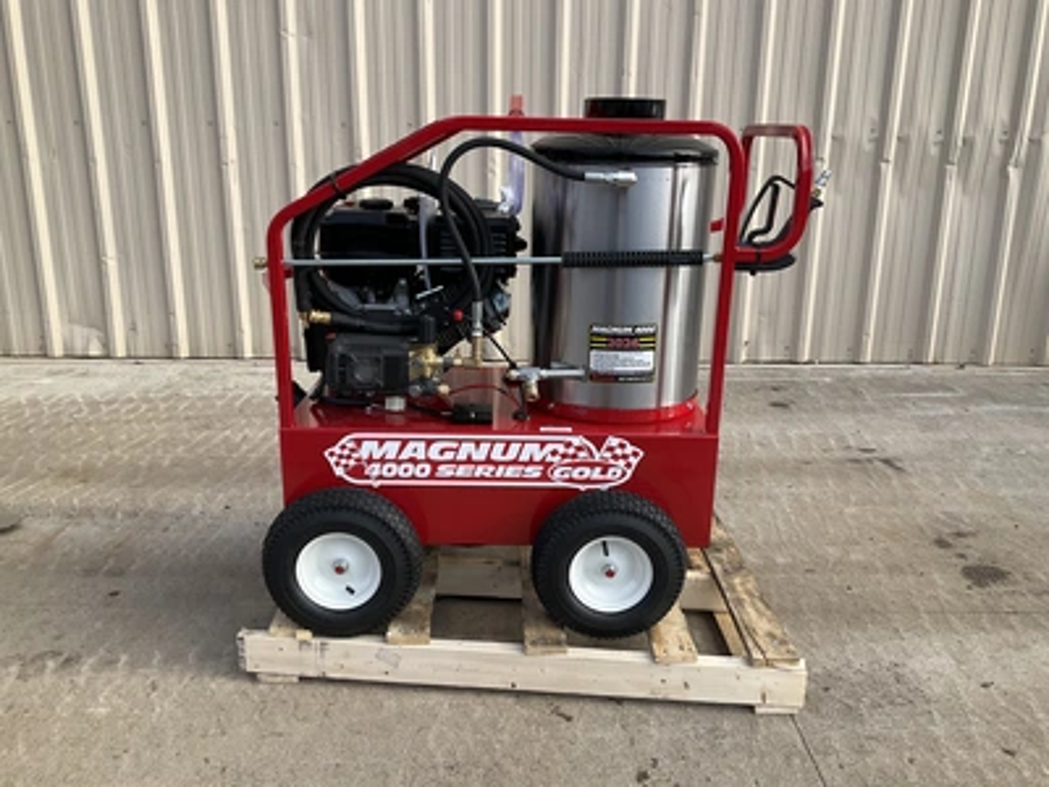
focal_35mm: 29
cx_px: 524
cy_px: 394
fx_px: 879
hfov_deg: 61.7
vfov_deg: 48.2
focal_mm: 3
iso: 25
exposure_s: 1/635
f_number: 1.8
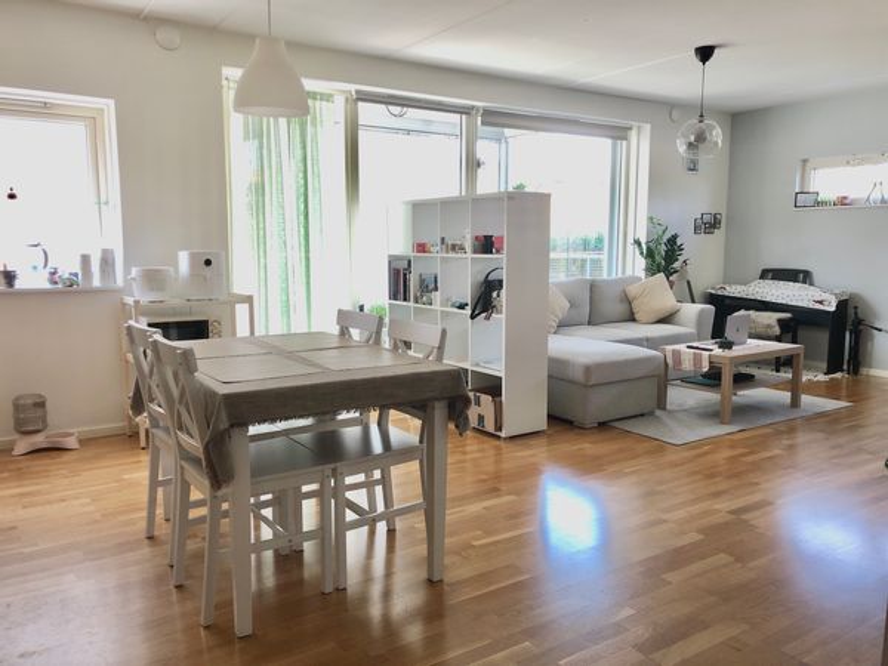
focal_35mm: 28
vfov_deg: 49.7
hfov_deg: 63.4
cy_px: 333
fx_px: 718
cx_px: 444
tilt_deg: -7.0
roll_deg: -0.2
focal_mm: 4
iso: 32
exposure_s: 1/33
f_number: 1.8
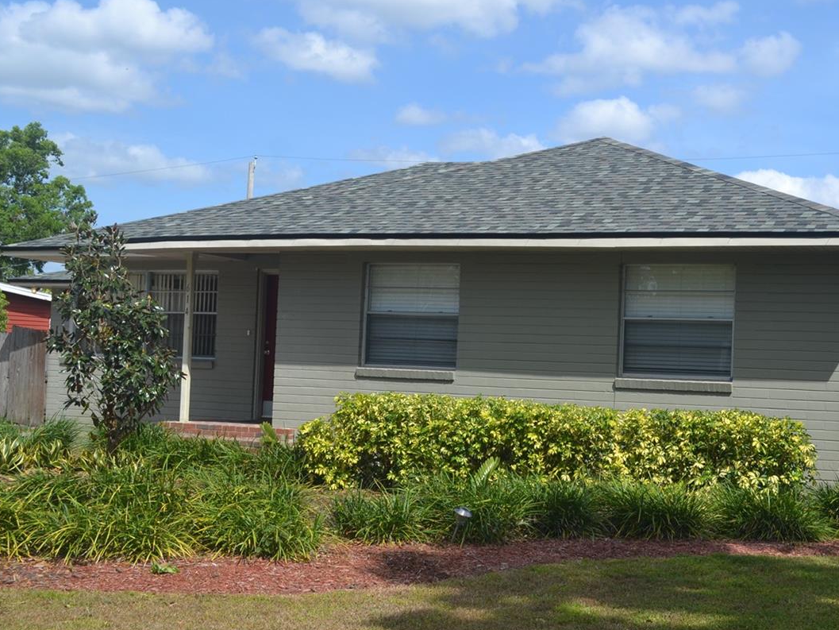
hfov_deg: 39.1
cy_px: 306
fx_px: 1164
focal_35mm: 48
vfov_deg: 30.3
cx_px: 574
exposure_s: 1/250
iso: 100
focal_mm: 22
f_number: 8
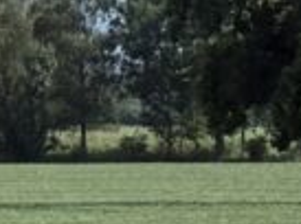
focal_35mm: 360
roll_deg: +1.5
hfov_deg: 5.3
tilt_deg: +2.2
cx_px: -475
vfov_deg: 4.1
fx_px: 3122
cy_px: -40
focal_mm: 6.76
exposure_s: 1/1715
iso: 64
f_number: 1.78
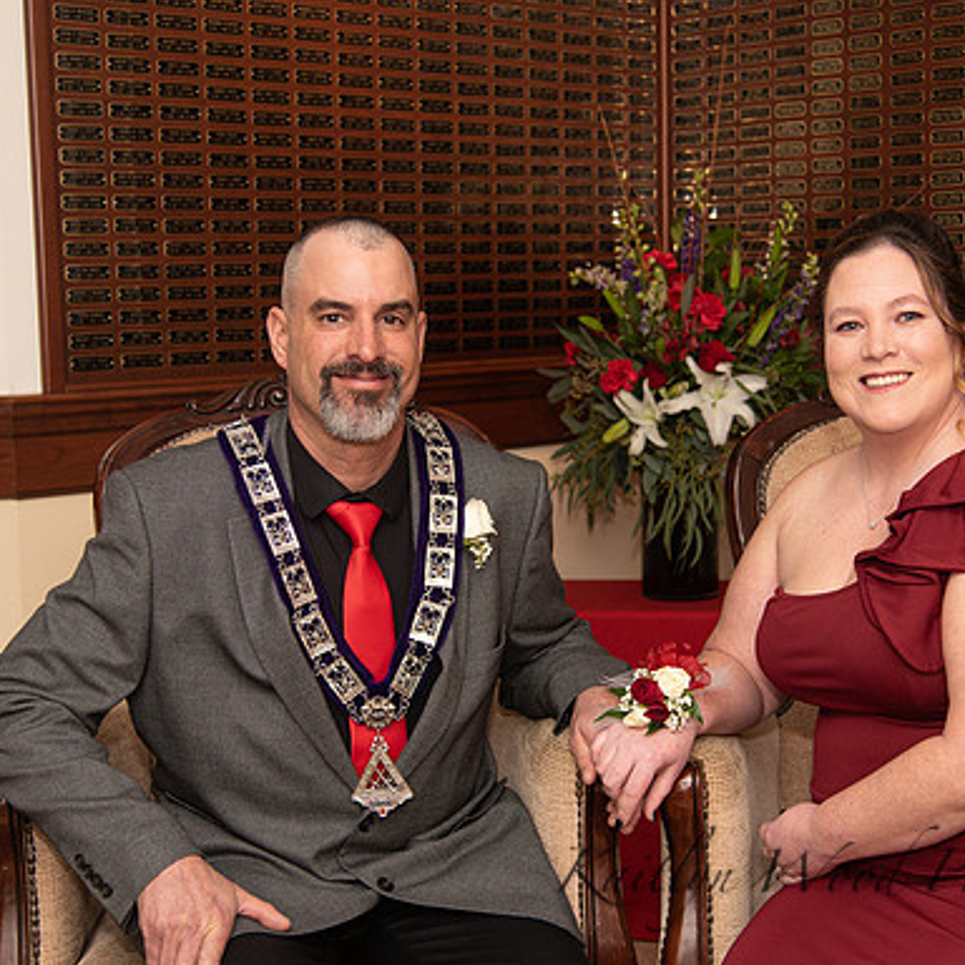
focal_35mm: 59
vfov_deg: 29.1
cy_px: 484
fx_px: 1861
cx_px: 555
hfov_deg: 29.0
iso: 800
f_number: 4
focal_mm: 46
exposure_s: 1/200
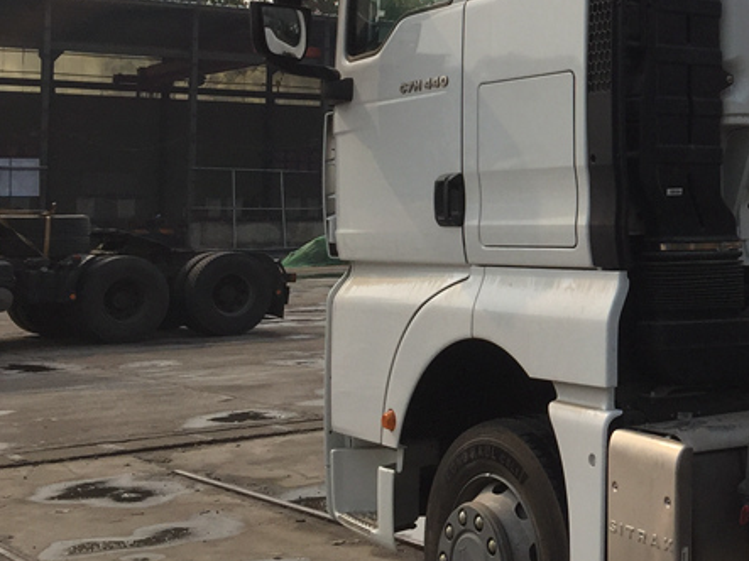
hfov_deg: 26.6
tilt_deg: +5.1
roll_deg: +0.6
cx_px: 832
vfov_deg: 21.6
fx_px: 1449
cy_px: 113
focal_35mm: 67
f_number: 2.2
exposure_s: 1/3597
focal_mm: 4.15
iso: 32
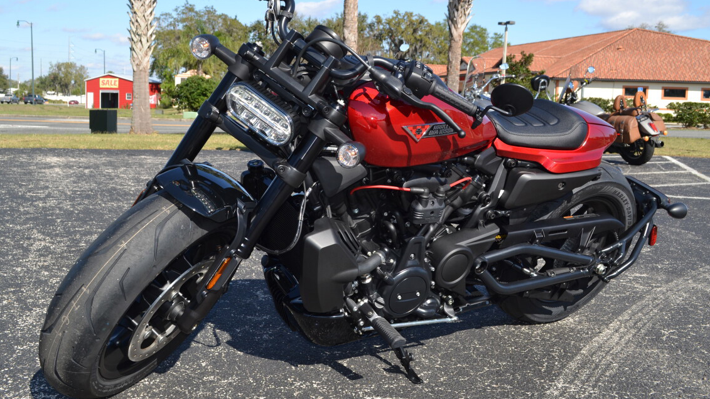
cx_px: 345
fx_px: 753
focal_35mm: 40
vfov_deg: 29.7
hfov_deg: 50.5
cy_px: 173
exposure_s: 1/200
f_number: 7.1
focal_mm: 24
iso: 100
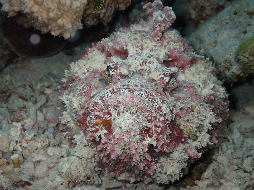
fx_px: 367
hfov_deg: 38.2
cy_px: 95
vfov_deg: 29.1
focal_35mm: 50
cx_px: 127
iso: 100
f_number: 3.2
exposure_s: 1/1250
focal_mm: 9.01
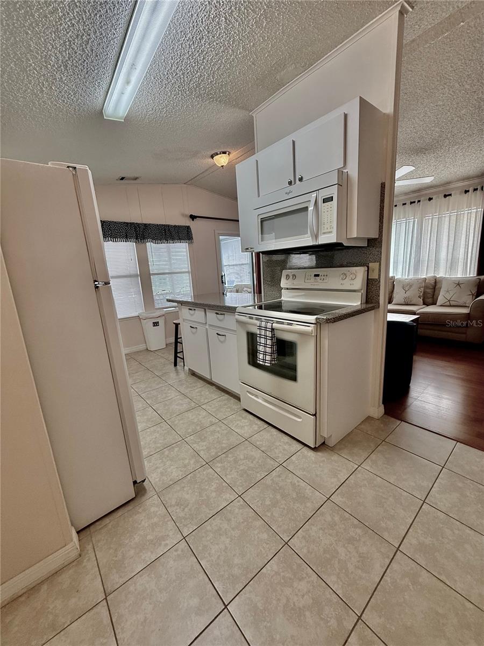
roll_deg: +3.3
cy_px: 323
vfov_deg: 102.1
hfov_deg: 85.7
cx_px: 242
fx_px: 261
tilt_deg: -11.8
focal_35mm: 14
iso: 200
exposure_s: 1/120
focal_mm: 2.22
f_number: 2.2
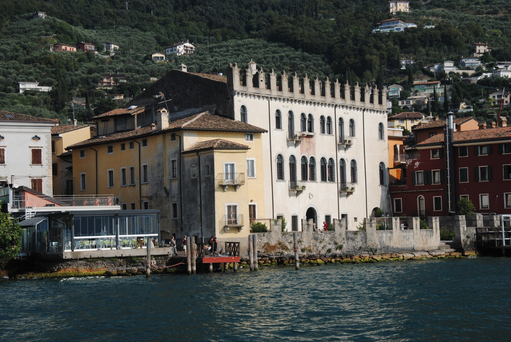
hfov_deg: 27.0
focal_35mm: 75
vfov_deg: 18.2
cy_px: 171
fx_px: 1066
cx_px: 256
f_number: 8
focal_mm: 50
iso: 100
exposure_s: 1/250
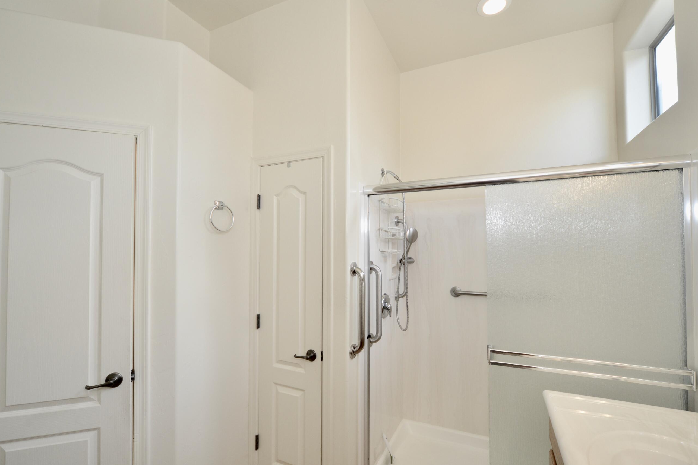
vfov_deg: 81.1
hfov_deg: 104.2
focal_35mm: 14
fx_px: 271
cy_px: 244
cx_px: 364
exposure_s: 1/60
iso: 800
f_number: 7.1
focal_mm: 12
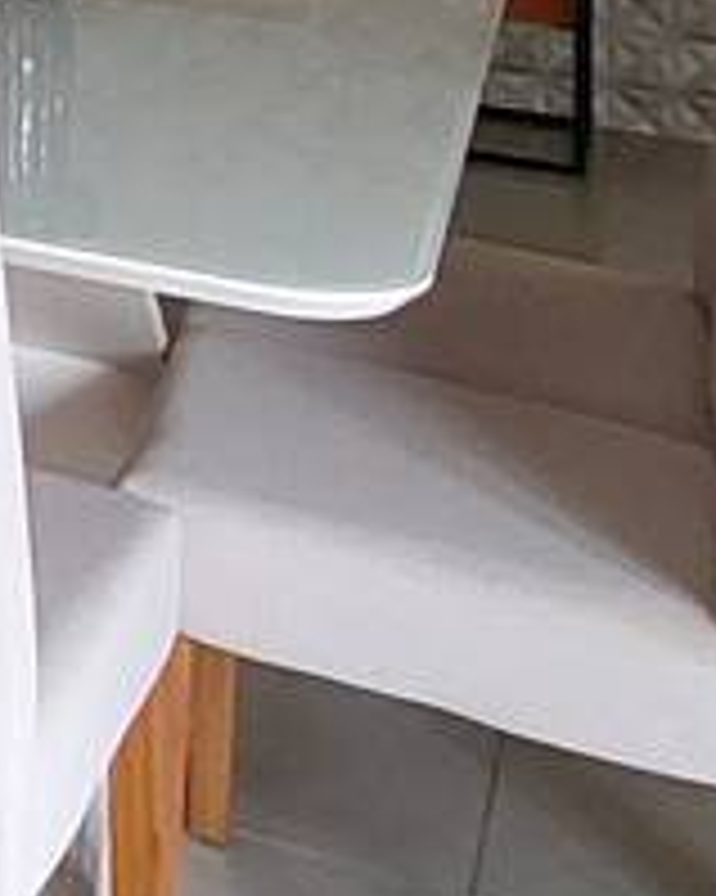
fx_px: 2439
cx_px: -1036
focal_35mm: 92
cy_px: -540
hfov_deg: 12.7
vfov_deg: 18.0
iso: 200
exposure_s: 1/60
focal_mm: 1.74
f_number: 2.2
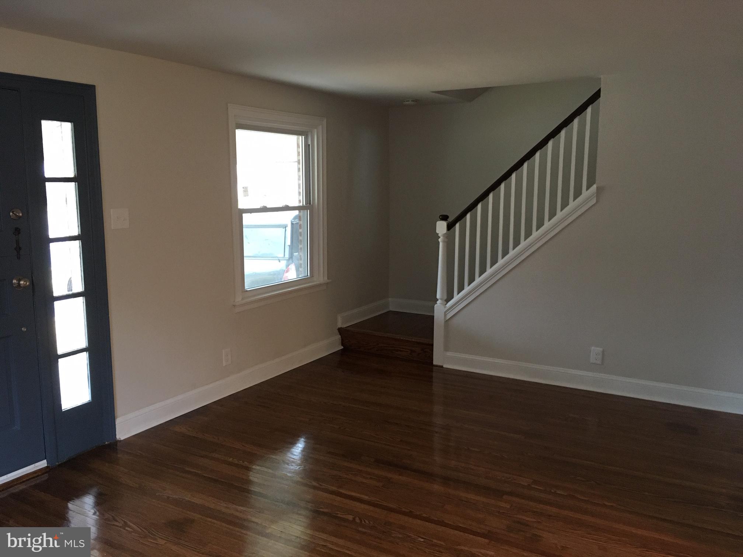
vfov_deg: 48.2
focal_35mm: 29
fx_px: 622
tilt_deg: -8.9
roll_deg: +0.8
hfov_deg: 61.7
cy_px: 278
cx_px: 372
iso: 200
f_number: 2.2
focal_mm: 4.15
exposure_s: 1/24
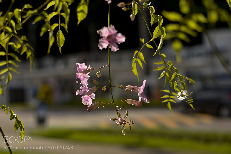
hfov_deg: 26.0
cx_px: 114
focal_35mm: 78
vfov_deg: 17.5
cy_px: 79
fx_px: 500
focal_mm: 50
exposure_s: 1/4000
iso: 100
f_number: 2.5
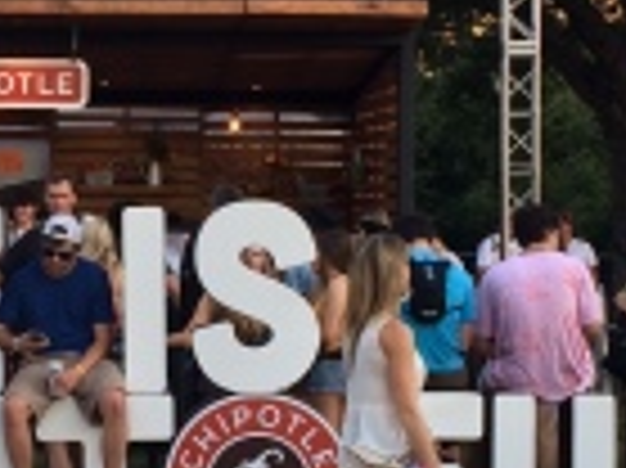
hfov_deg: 14.7
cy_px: 302
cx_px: 140
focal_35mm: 134
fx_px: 2421
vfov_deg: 11.0
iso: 32
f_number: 2.2
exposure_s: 1/120
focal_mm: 4.15
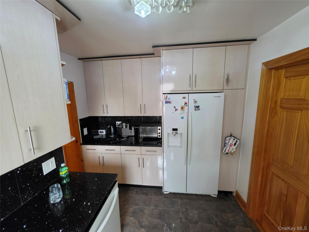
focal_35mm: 13
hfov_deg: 106.2
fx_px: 116
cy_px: 116
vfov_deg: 89.9
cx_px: 154
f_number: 1.9
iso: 640
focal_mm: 2.2
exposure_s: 1/60
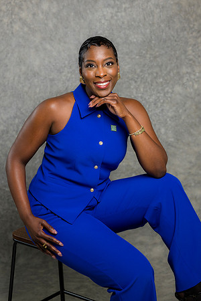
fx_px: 712
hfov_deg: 16.1
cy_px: 150
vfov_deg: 23.9
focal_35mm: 85
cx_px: 100
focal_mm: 85
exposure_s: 1/200
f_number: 5
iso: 125
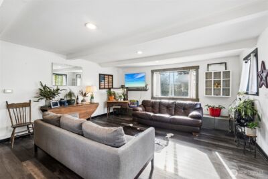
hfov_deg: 100.4
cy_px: 90
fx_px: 112
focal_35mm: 15
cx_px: 134
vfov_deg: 77.4
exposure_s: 1/6
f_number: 9
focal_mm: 10
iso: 250
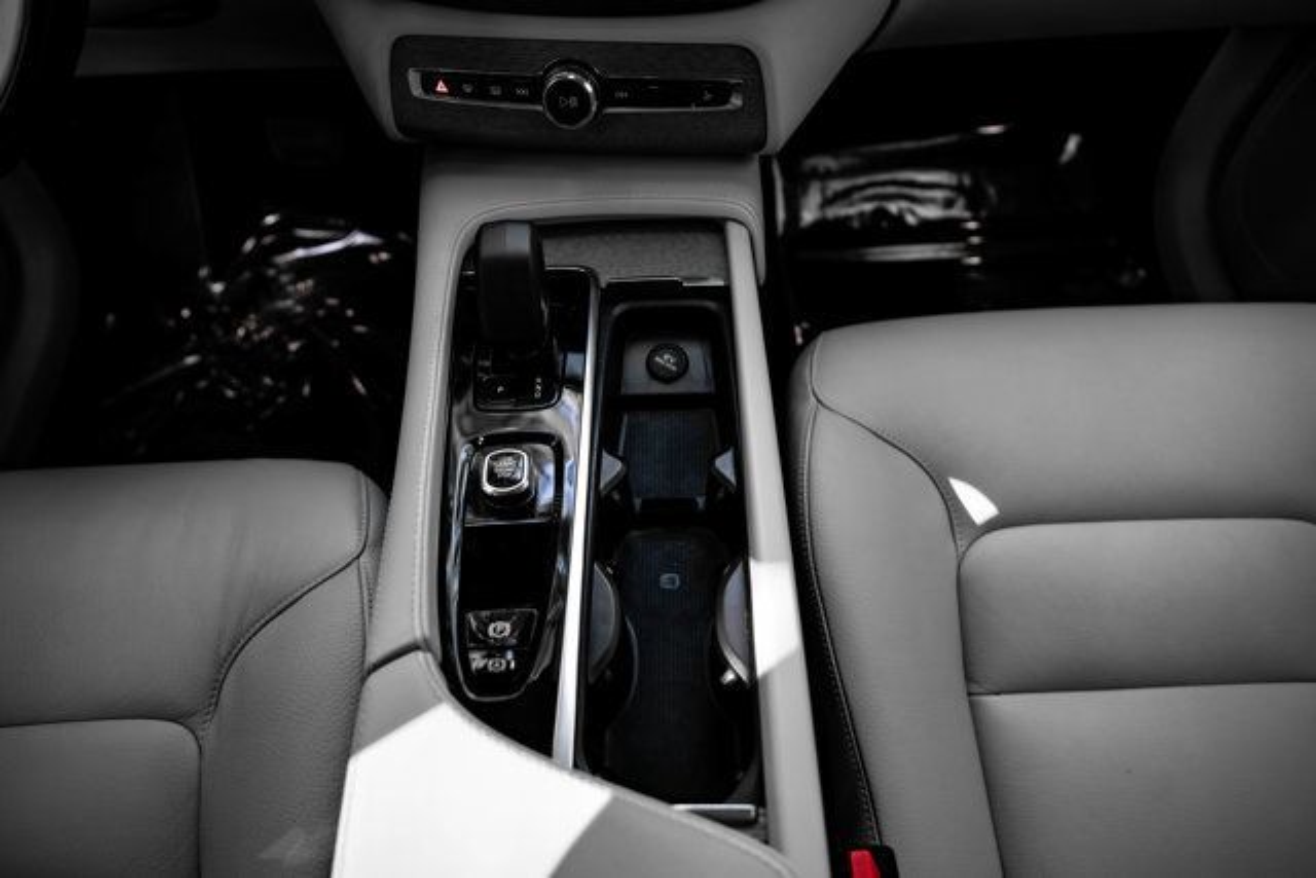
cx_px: 658
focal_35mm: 24
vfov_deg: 53.2
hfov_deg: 73.7
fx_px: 877
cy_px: 439
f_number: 2.8
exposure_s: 1/200
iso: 500
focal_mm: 24
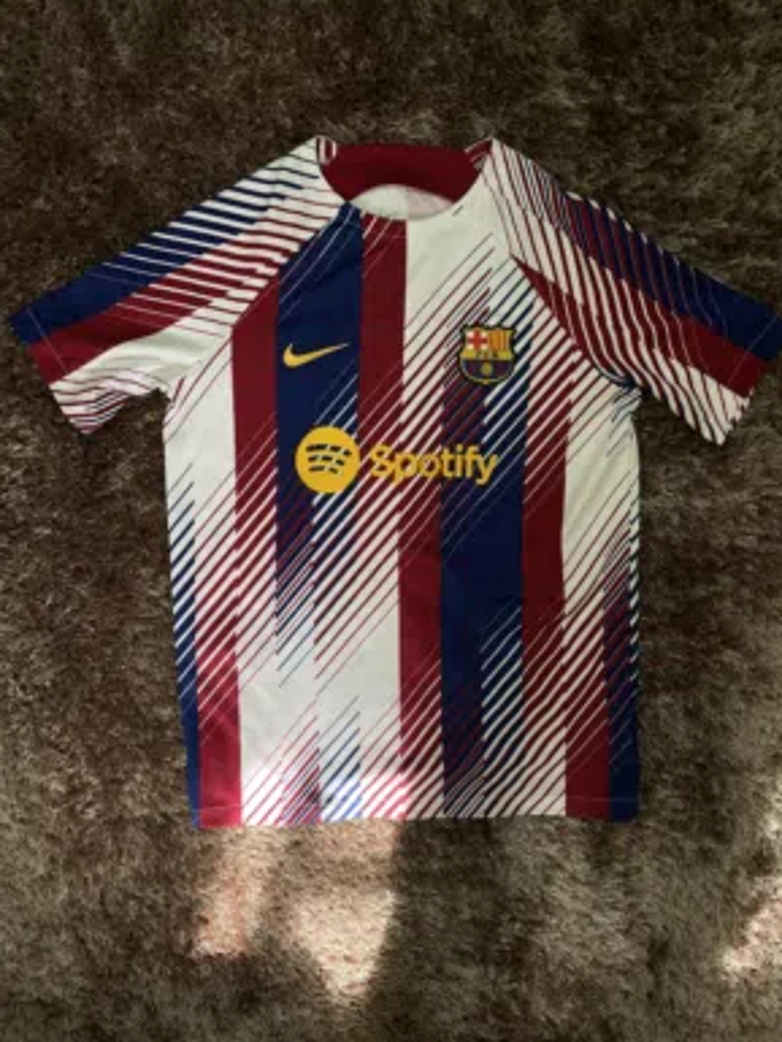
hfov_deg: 51.4
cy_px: 509
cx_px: 403
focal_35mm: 27
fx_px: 813
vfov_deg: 65.3
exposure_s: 1/121
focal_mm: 4.2
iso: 100
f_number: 1.6
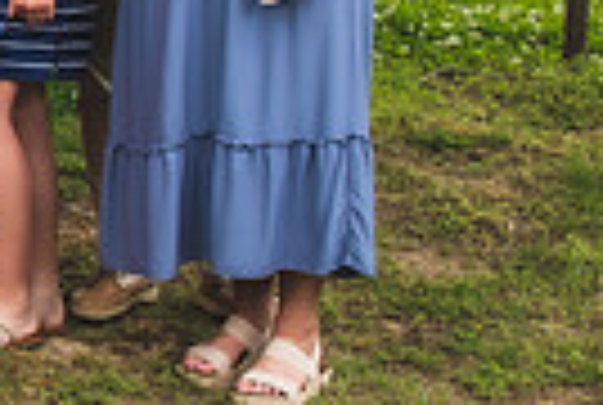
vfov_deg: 11.0
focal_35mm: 121
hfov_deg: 14.0
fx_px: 2031
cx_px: -634
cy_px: -169
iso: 160
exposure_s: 1/200
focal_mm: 28
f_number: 5.6
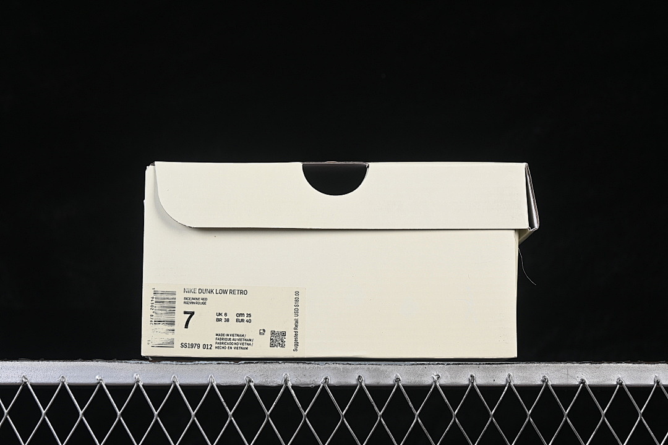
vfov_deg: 18.2
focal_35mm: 75
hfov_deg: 27.0
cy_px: 222
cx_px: 334
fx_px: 1392
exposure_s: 1/80
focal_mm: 50
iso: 160
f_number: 8
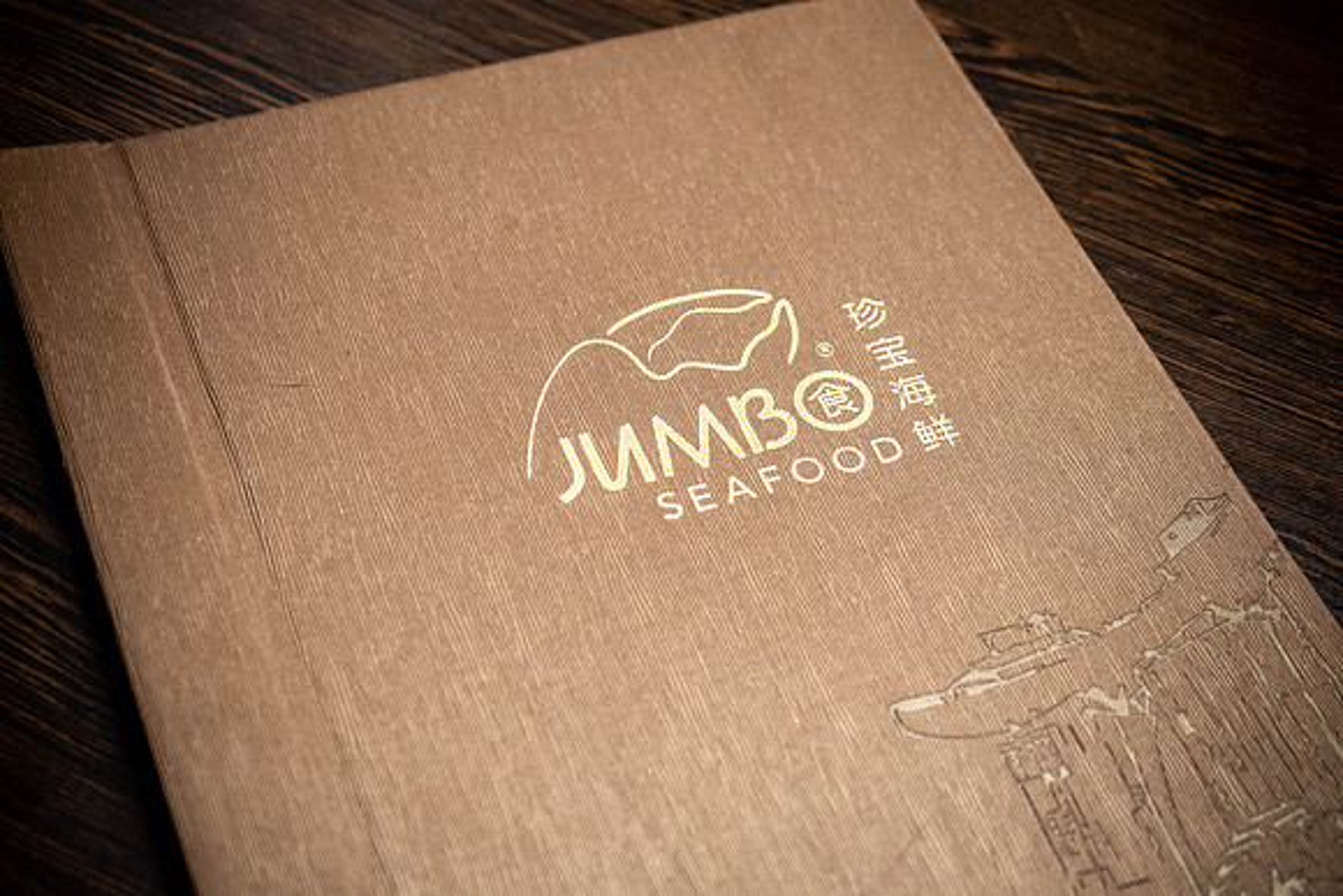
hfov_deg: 30.3
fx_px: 2484
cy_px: 448
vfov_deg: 20.5
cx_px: 672
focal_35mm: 67
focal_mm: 31
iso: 1250
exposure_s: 1/80
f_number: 2.8
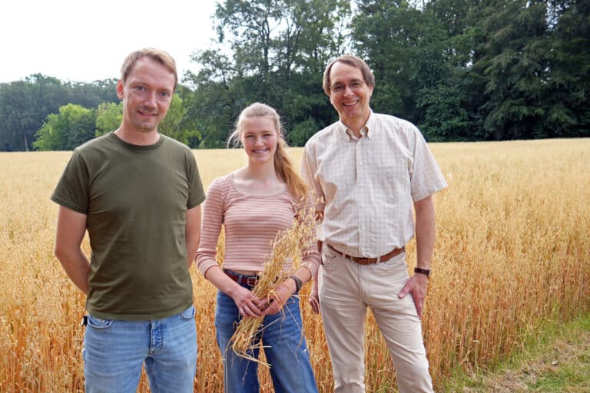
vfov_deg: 36.9
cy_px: 196
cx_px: 295
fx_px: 590
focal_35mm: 36
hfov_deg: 53.1
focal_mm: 24
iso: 100
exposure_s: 1/320
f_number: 4.5
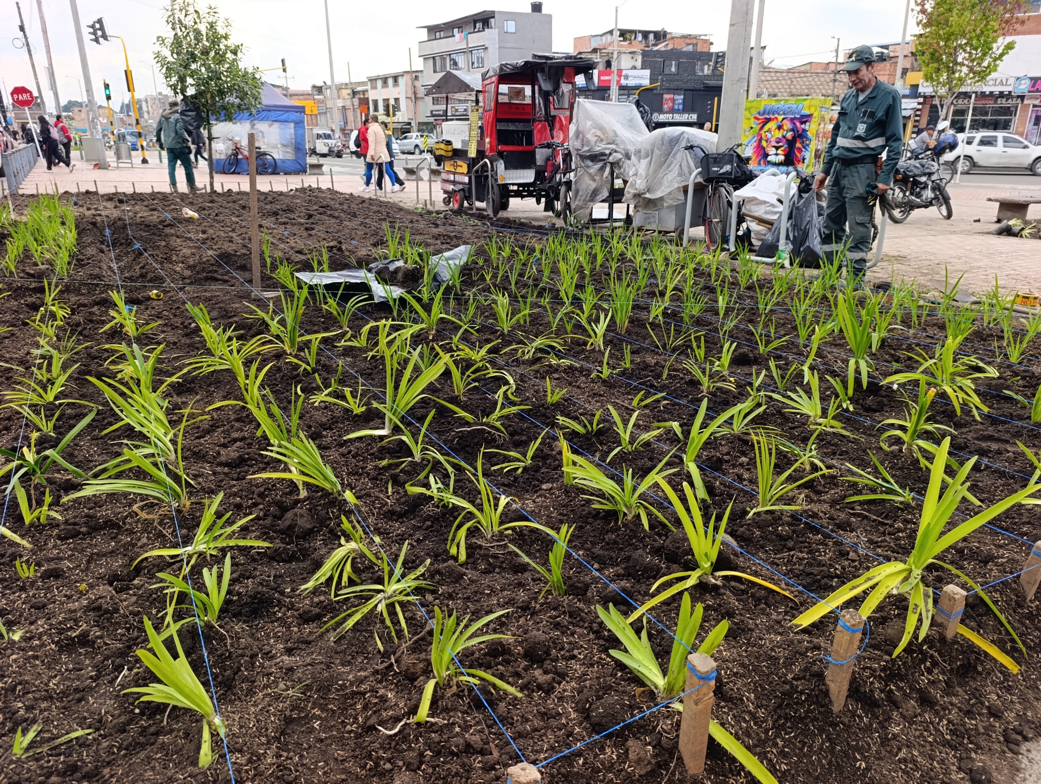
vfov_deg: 59.0
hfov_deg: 73.8
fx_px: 693
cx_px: 520
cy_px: 392
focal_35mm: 23
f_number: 1.6
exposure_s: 1/147
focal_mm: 6.14
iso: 50
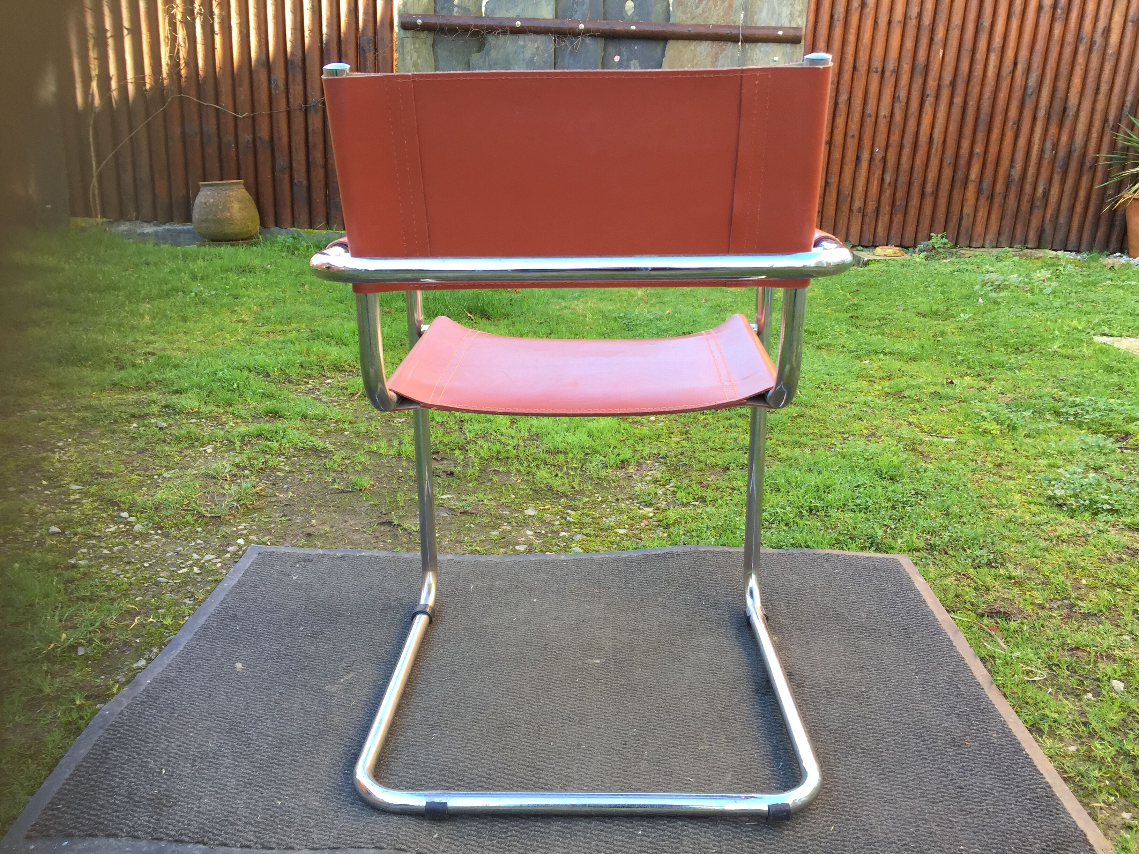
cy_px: 427
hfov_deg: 61.7
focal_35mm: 29
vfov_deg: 48.2
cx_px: 570
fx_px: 954
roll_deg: -2.5
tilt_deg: -18.0
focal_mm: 4.15
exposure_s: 1/100
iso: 40
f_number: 2.2
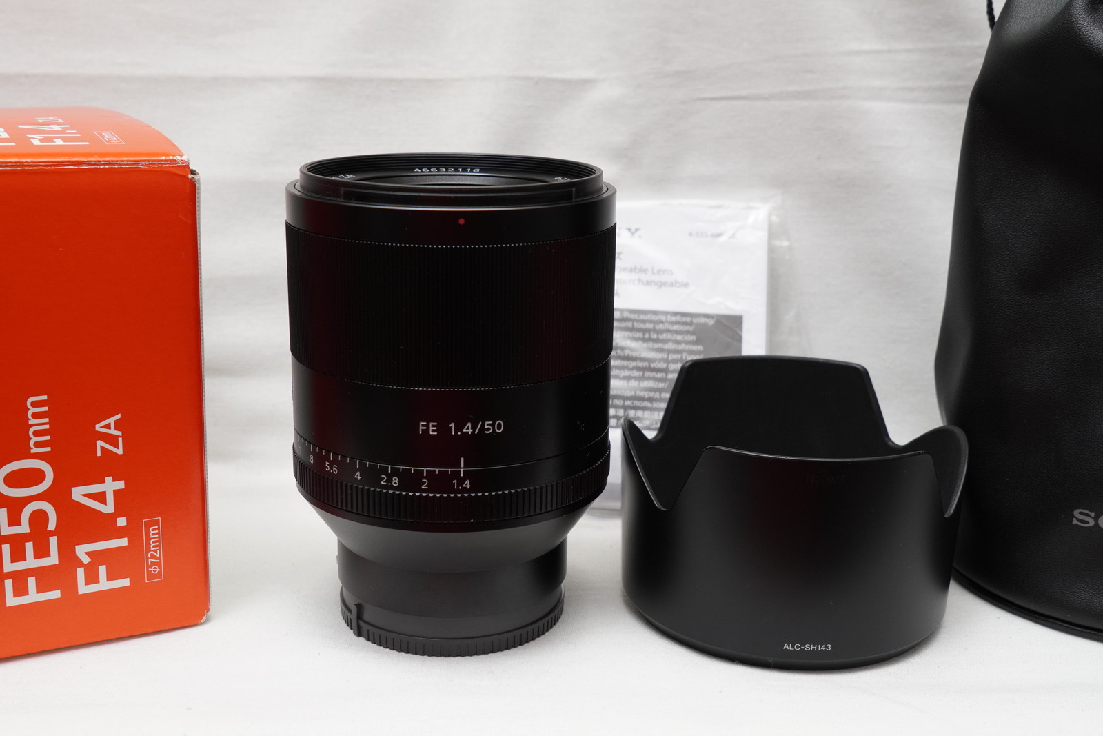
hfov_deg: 47.9
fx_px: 1241
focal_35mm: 40
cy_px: 368
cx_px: 552
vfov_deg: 33.0
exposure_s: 1/60
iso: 800
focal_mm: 27
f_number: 8
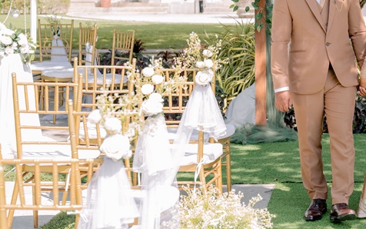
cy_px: 3
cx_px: 351
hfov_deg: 19.0
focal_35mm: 107
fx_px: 1068
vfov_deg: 12.1
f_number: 4
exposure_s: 1/1000
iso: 640
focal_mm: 50
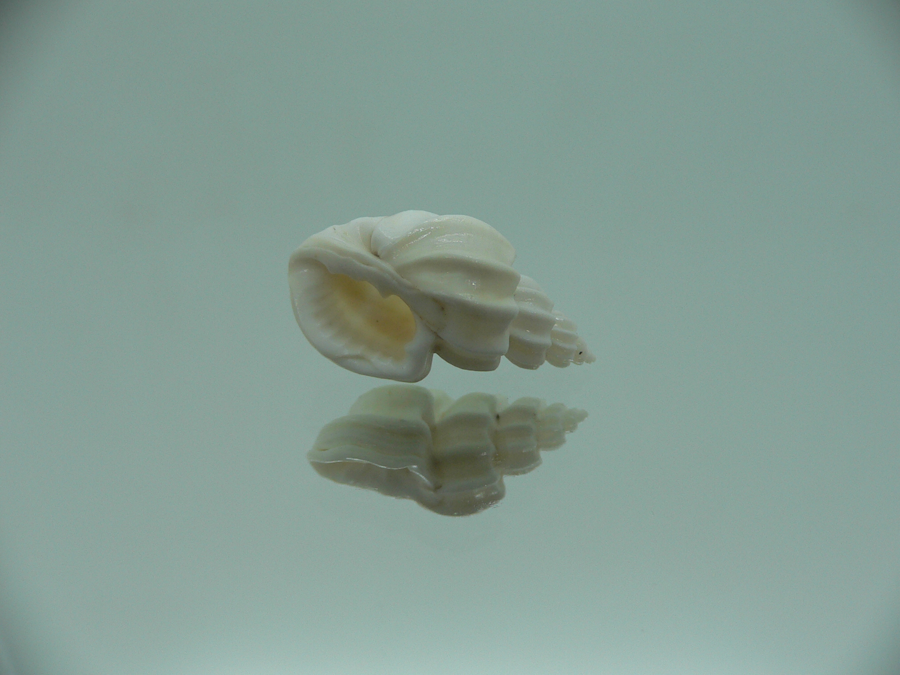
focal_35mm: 35
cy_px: 338
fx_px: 910
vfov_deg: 40.7
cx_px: 450
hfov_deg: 52.6
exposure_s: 1/60
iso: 80
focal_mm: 4.6
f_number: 2.8
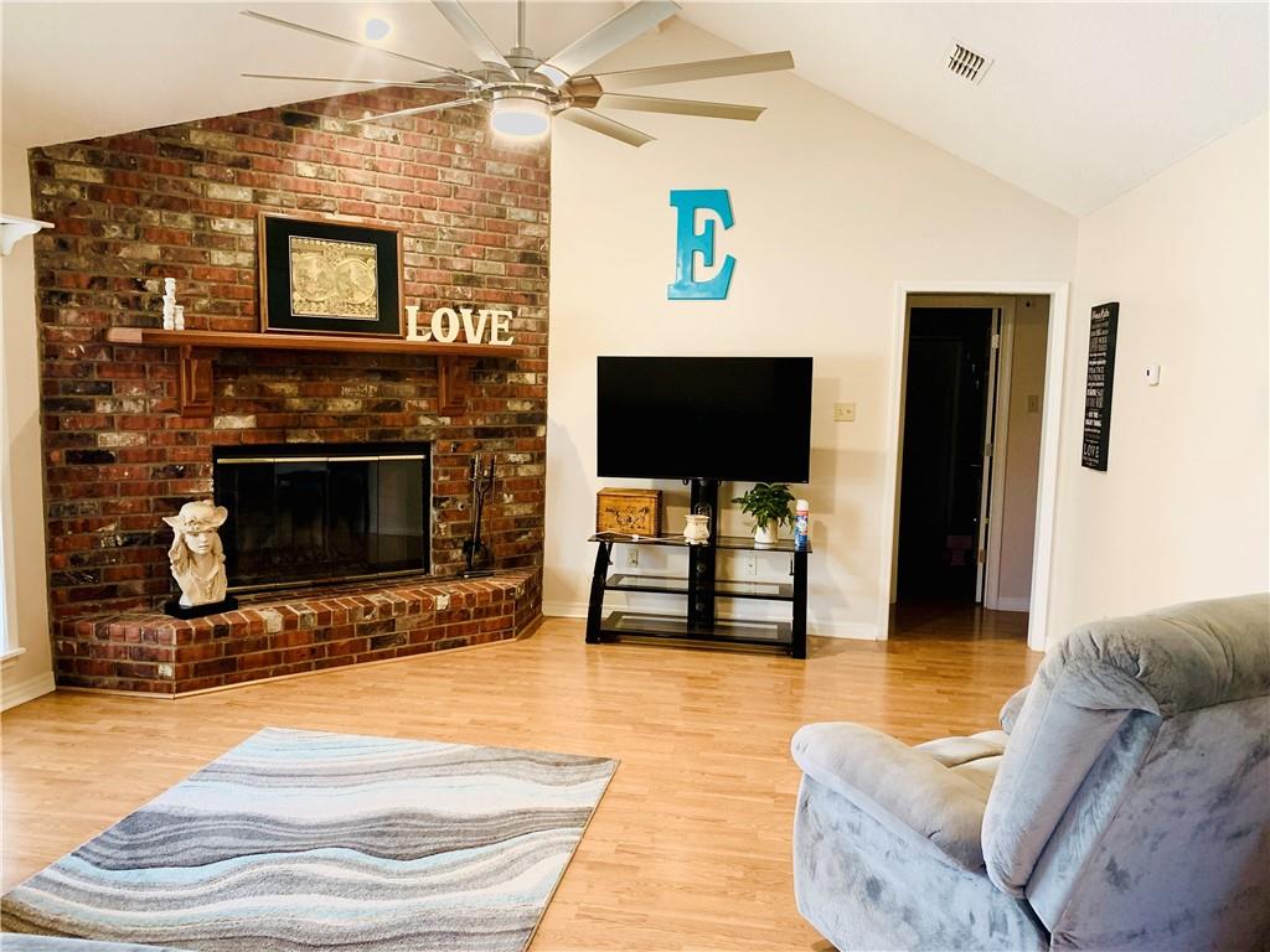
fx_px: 954
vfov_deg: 53.1
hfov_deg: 67.3
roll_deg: -1.8
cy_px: 476
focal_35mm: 26
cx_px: 635
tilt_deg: -4.7
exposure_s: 1/60
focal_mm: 4.25
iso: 400
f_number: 1.8
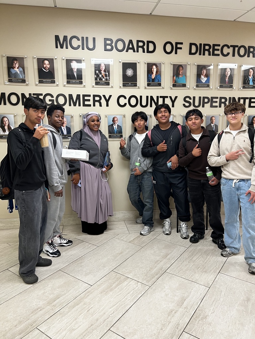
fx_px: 255
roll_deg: +0.3
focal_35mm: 26
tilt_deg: -8.7
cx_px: 128
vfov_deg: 67.3
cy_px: 170
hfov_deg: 53.1
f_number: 1.5
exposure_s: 1/60
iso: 125
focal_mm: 5.7
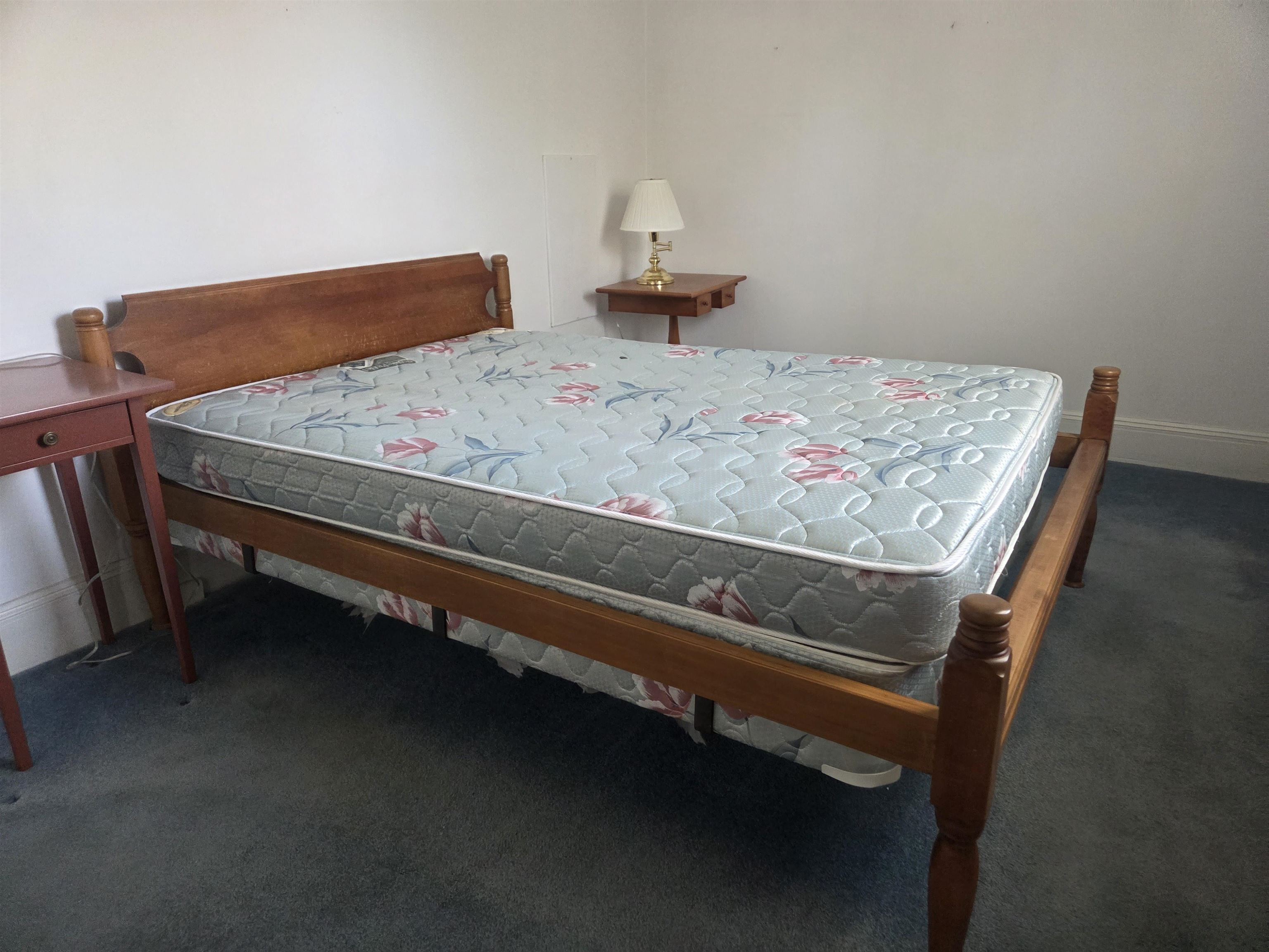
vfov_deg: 58.9
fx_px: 843
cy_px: 476
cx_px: 634
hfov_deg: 73.9
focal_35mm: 23
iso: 500
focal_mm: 5.4
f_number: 1.8
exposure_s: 1/120
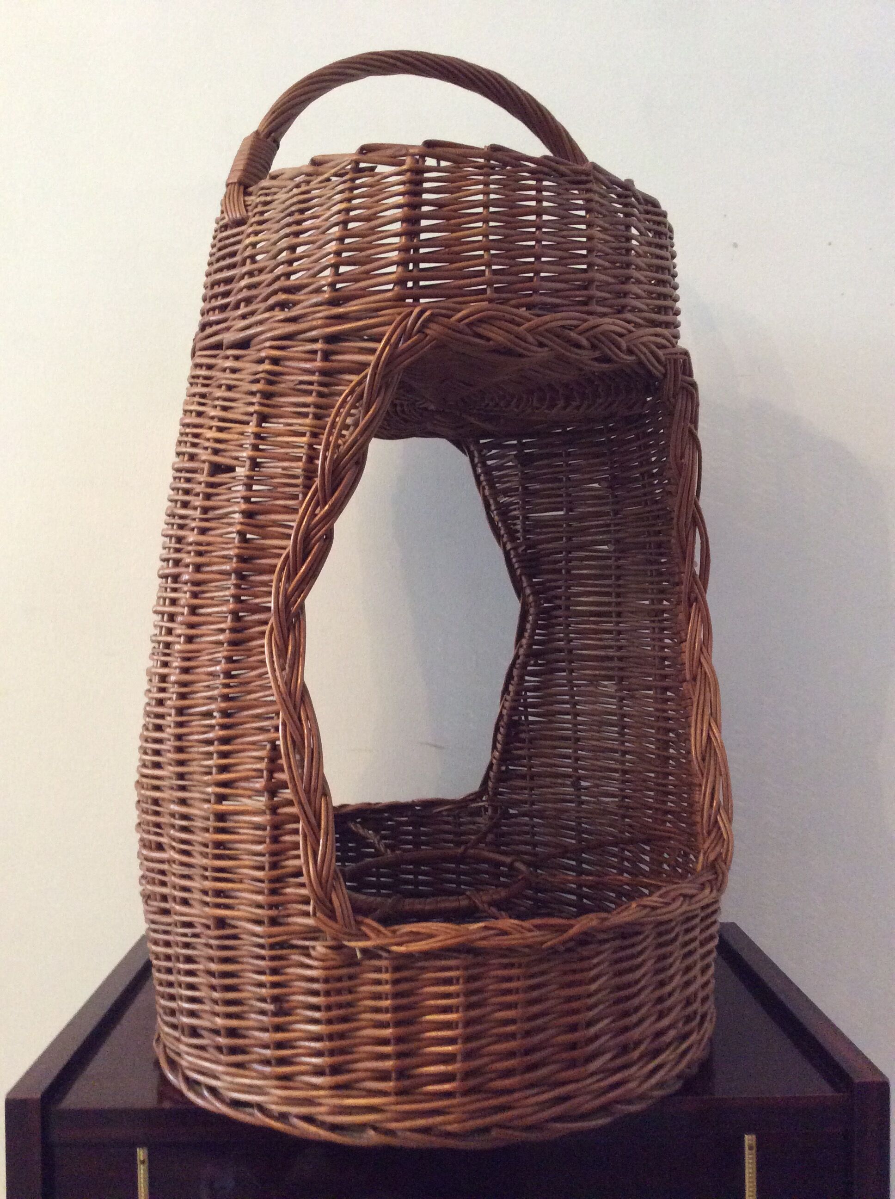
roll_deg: +0.2
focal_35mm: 32
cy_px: 600
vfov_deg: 56.9
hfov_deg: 44.1
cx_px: 448
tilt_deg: -0.5
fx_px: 1106
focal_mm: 3.3
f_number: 2.4
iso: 250
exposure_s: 1/17
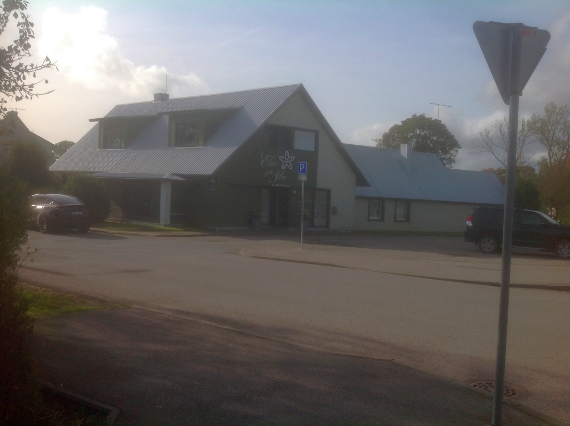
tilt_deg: +0.1
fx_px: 576
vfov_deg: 40.6
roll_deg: -2.7
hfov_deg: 52.7
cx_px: 285
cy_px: 213
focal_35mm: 35
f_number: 2.4
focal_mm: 4.28
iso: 50
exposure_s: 1/1890
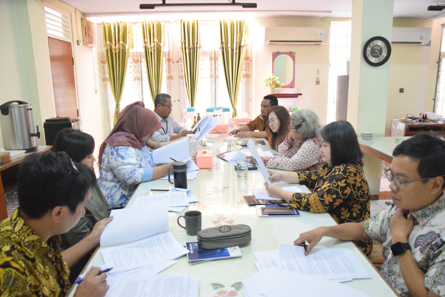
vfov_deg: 47.9
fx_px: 334
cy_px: 148
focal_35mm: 27
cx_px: 222
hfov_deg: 67.4
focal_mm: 18
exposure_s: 1/80
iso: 3200
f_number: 4
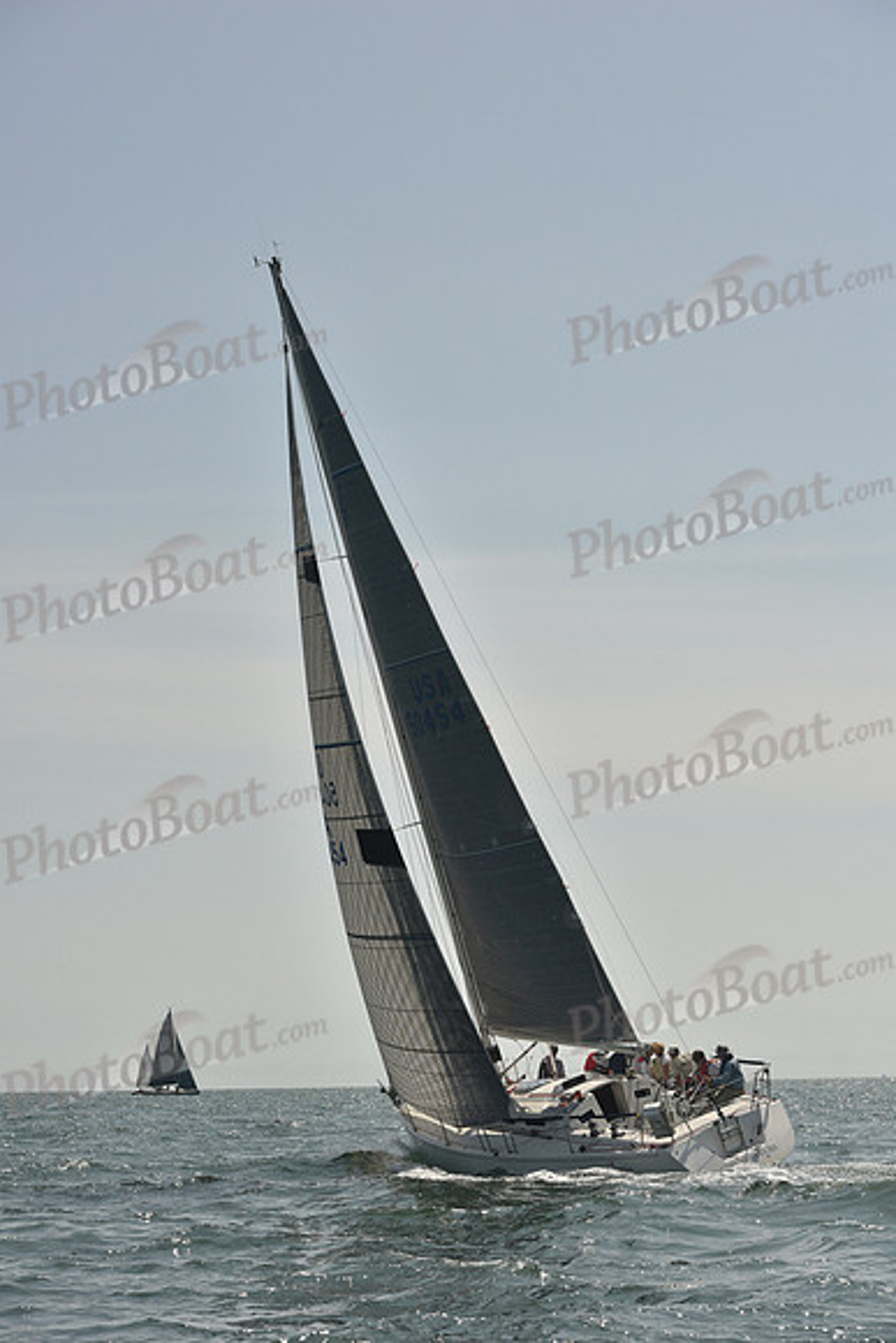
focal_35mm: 70
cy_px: 672
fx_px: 2612
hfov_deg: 19.5
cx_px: 448
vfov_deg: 28.8
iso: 320
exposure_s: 1/1000
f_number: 9
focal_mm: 70
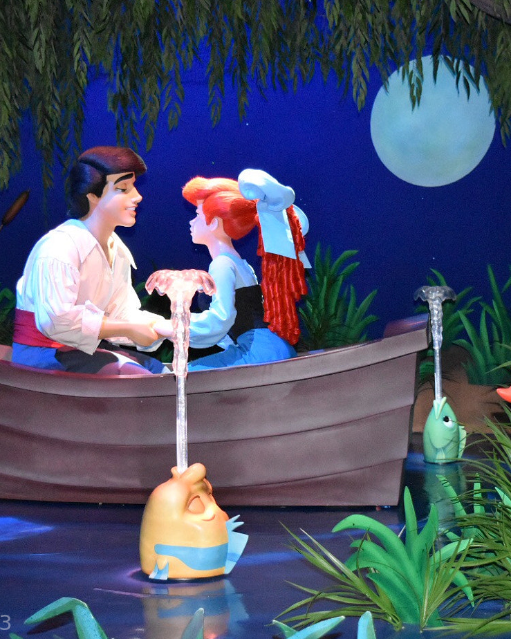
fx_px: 1244
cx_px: 203
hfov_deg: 23.2
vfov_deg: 28.8
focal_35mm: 66
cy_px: 308
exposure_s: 1/60
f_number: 4
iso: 6400
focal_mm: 27
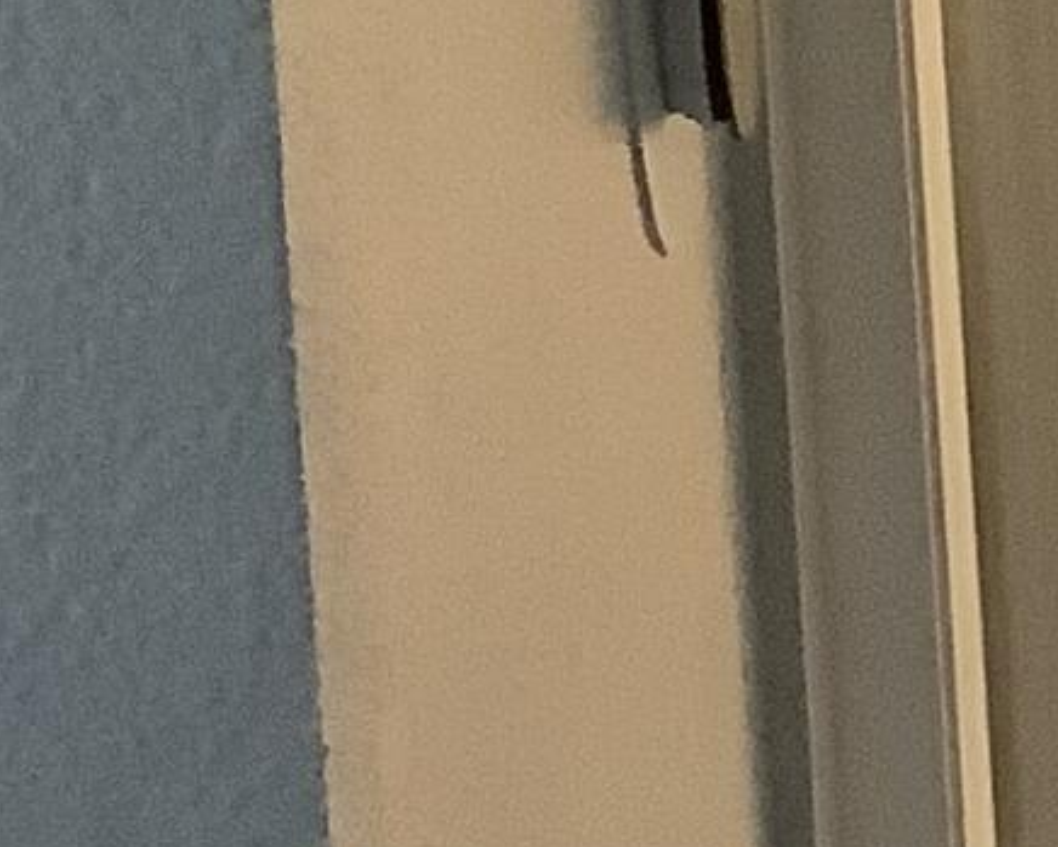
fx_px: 6515
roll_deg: +0.9
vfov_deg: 7.4
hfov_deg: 8.3
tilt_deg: -9.9
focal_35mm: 208
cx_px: 2844
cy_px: 1087
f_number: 2.4
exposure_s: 1/60
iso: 200
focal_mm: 3.3
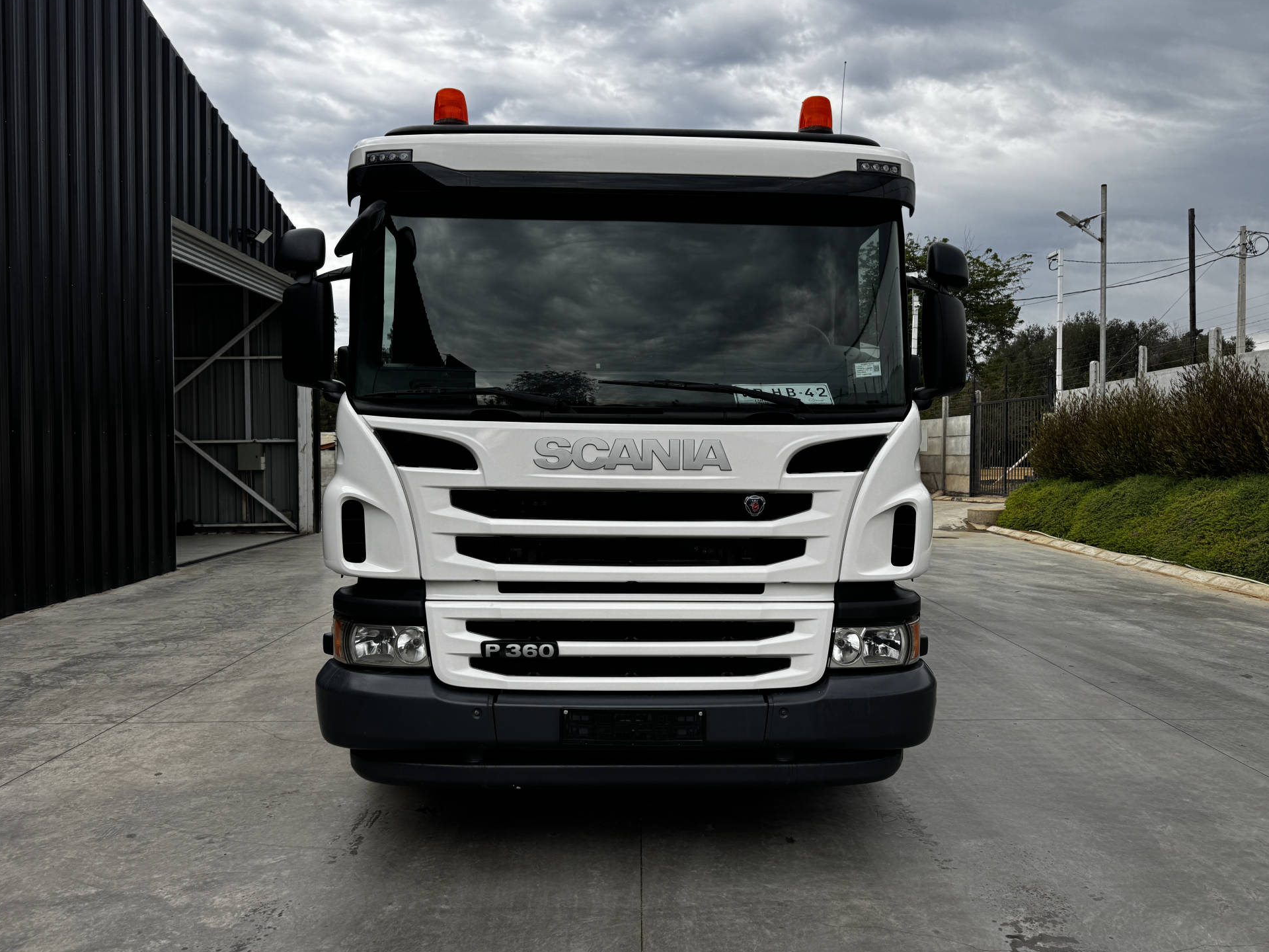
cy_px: 477
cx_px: 647
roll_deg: +0.6
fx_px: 916
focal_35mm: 25
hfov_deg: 69.4
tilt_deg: -0.6
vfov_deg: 54.9
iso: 80
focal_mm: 6.76
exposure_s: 1/1456
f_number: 1.78
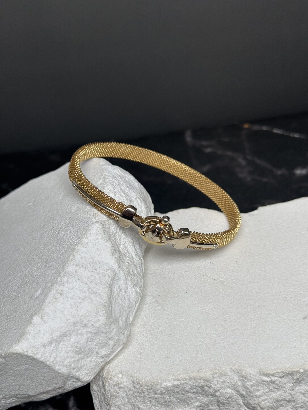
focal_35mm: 48
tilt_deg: -37.0
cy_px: 205
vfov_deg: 39.7
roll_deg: +10.0
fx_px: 569
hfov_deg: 30.3
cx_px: 154
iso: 64
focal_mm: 6.76
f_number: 1.78
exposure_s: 1/238
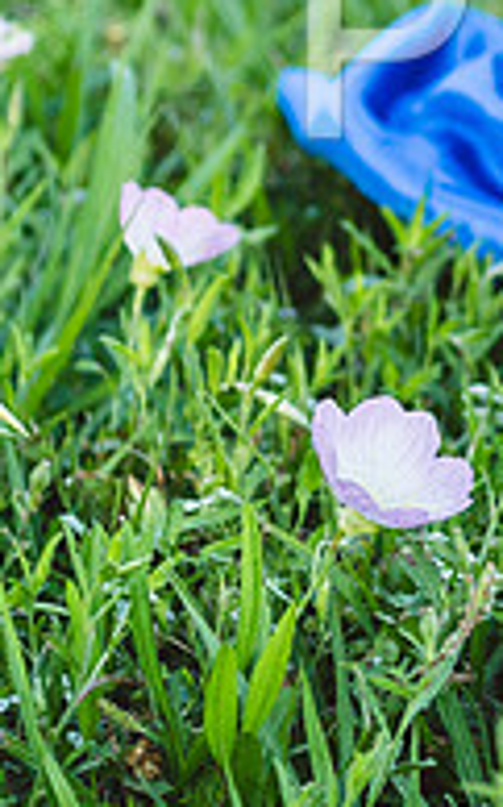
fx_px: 4525
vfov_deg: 10.1
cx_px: 1350
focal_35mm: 206
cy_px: -71
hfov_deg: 6.0
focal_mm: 35
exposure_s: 1/800
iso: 250
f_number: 2.8
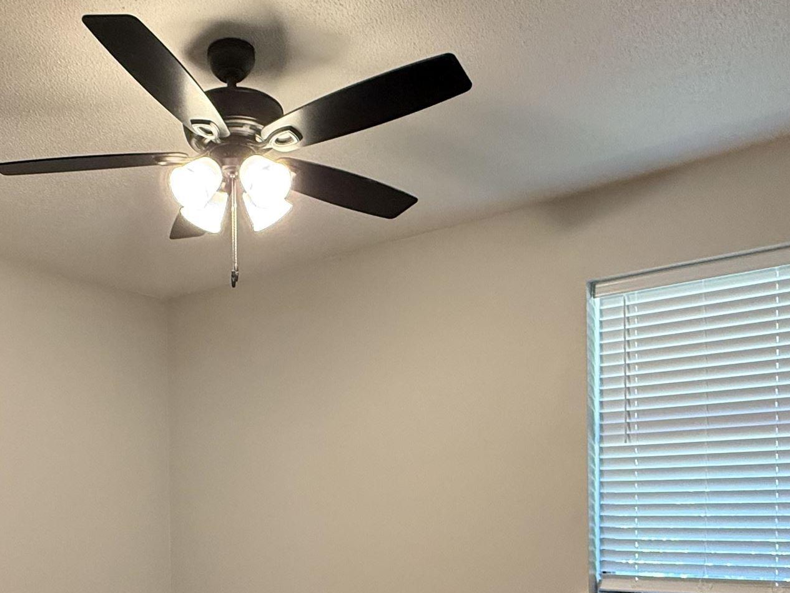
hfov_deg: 52.7
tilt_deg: +0.5
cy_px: 506
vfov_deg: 39.5
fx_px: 776
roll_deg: +0.0
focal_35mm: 34
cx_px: 249
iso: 320
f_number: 2.2
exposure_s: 1/60
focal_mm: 2.22
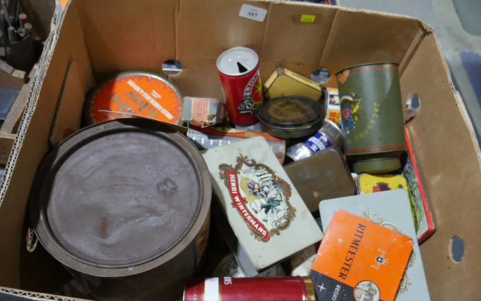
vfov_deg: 39.4
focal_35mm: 32
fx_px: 419
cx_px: 240
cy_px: 166
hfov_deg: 59.7
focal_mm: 15
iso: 320
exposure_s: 1/60
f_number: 3.6
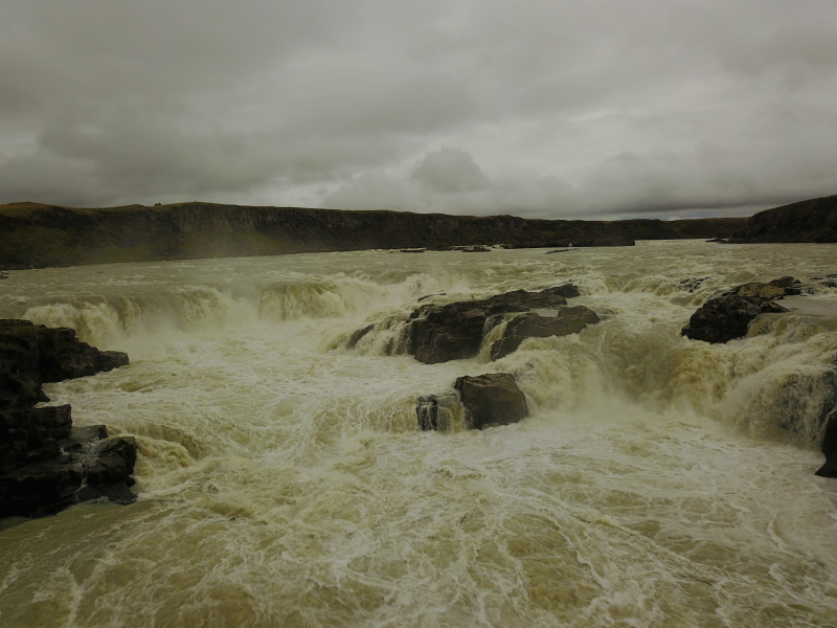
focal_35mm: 26
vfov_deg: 53.1
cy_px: 314
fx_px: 629
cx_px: 418
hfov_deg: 67.3
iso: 112
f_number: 2.2
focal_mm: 4.73
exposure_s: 1/100
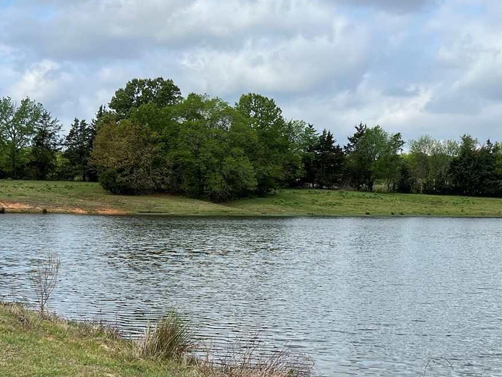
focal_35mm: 62
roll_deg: -0.2
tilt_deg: -4.8
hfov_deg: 30.2
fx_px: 899
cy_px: 267
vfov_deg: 23.5
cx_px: 424
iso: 50
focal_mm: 5.7
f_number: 1.5
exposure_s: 1/4274
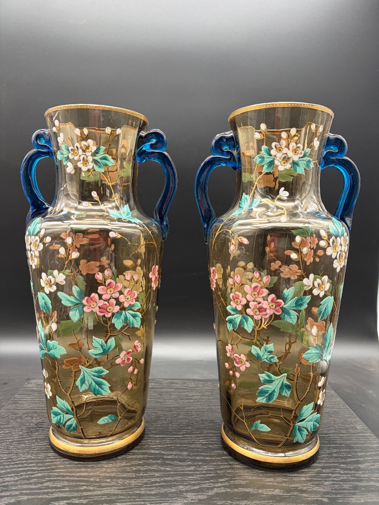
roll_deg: -1.0
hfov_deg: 53.1
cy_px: 252
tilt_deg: -4.6
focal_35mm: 26
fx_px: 380
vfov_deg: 67.3
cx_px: 190
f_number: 1.6
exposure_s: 1/65
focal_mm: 5.96
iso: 125
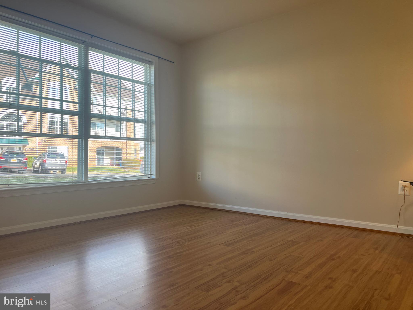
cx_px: 206
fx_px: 310
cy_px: 155
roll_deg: +0.5
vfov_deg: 53.1
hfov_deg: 67.3
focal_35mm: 26
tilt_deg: +0.4
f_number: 1.5
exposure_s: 1/208
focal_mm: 5.7
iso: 50
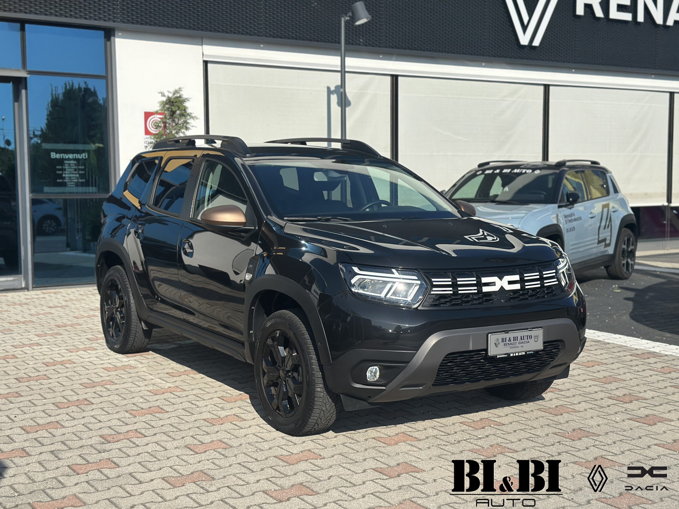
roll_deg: -0.5
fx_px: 961
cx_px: 337
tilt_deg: -3.6
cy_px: 258
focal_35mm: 49
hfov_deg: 38.9
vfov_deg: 29.7
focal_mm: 6.86
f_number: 1.78
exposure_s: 1/8929
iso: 100
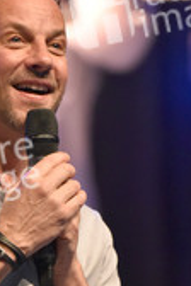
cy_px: 264
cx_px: 2
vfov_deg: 3.2
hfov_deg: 2.1
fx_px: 5125
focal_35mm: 644
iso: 6400
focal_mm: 270
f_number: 5.6
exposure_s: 1/125
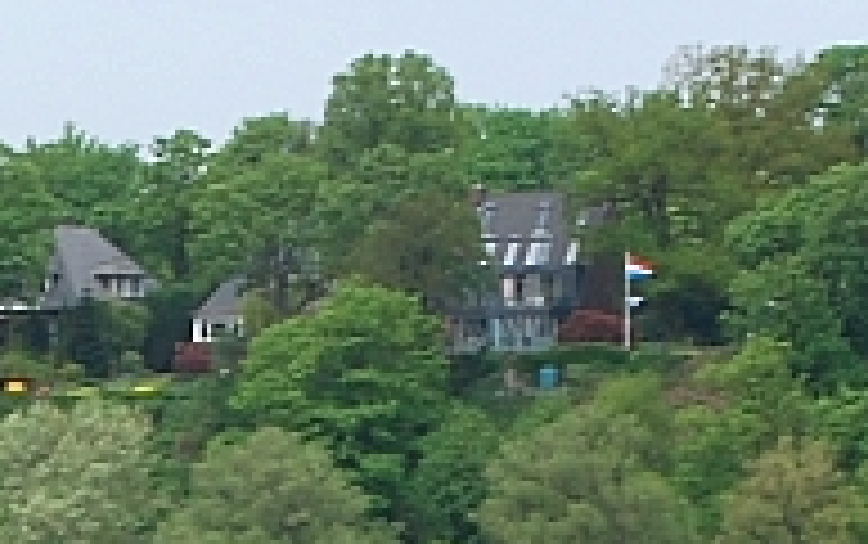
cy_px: 1225
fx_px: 7292
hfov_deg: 6.8
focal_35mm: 308
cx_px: -31
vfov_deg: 4.2
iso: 200
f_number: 10
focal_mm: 38
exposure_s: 1/200
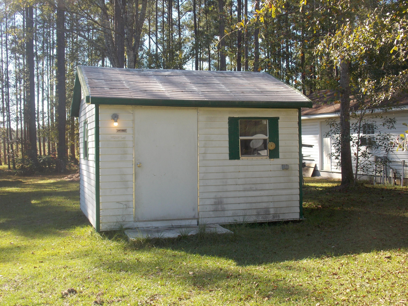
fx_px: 483
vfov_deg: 35.1
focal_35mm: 41
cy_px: 153
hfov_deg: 45.8
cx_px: 204
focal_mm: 7.3
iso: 80
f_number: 3.6
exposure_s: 1/200
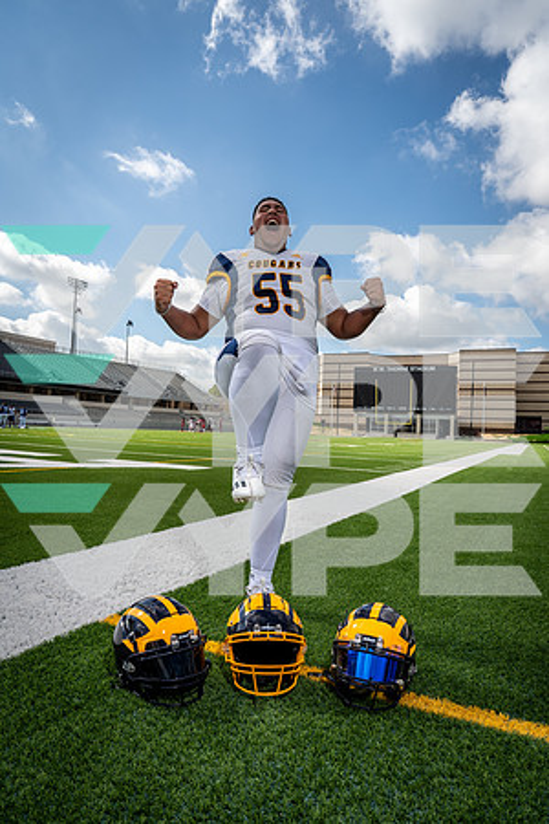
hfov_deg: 53.1
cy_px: 412
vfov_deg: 73.7
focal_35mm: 24
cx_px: 274
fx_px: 549
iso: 125
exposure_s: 1/250
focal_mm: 24
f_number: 8
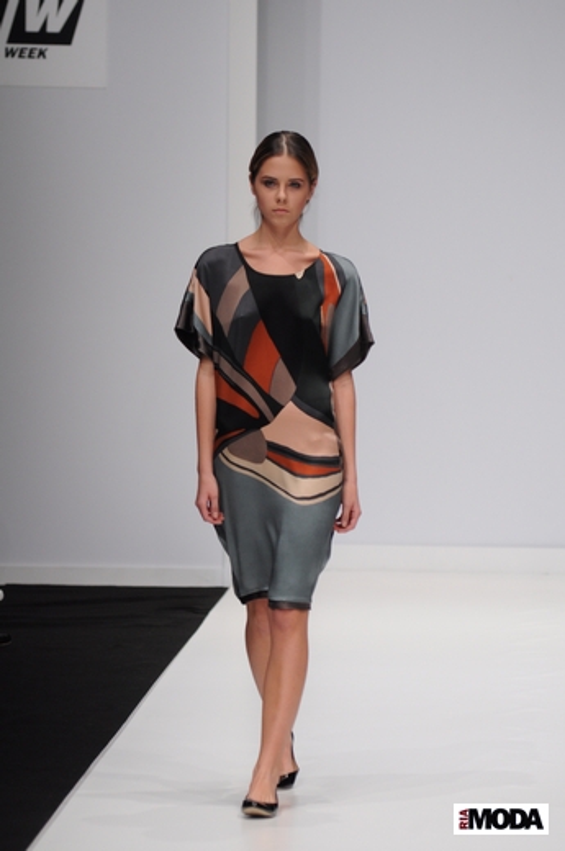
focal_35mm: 255
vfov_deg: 8.1
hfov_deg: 5.4
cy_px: 426
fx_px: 6023
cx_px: 282
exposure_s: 1/200
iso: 800
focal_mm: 170
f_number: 4
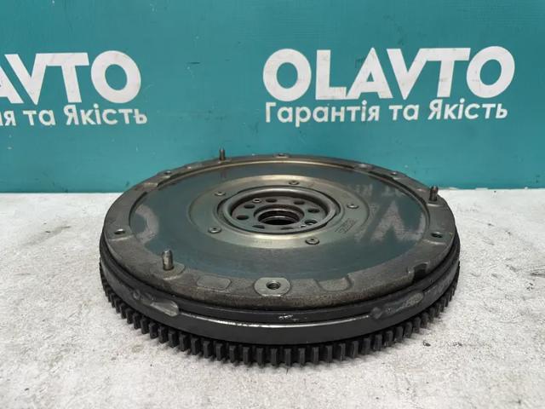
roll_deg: +1.3
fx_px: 409
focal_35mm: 26
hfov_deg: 67.3
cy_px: 204
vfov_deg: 53.1
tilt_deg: -22.2
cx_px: 272
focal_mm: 4.2
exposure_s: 1/50
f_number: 1.6
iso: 80
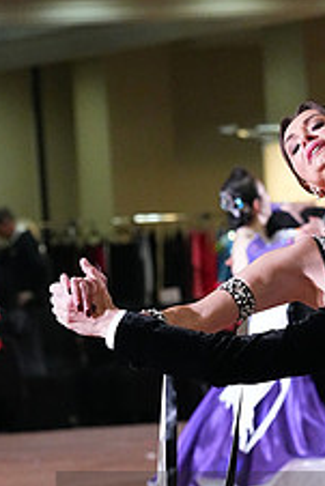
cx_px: 354
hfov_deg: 4.3
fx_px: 4367
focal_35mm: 323
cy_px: 544
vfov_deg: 6.3
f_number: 5.6
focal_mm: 126
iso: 10000
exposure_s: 1/400
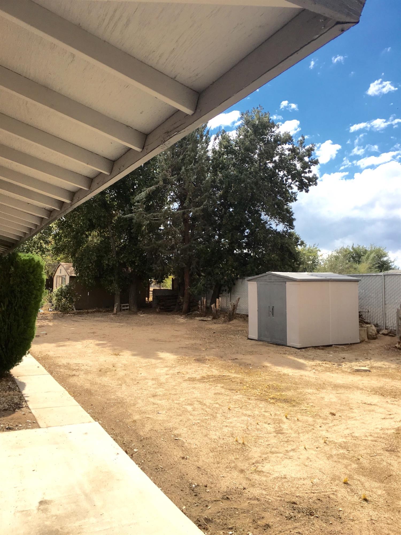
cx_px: 200
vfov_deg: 61.7
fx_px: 448
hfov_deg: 48.2
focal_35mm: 29
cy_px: 268
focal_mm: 4.15
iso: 25
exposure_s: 1/2079
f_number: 2.2
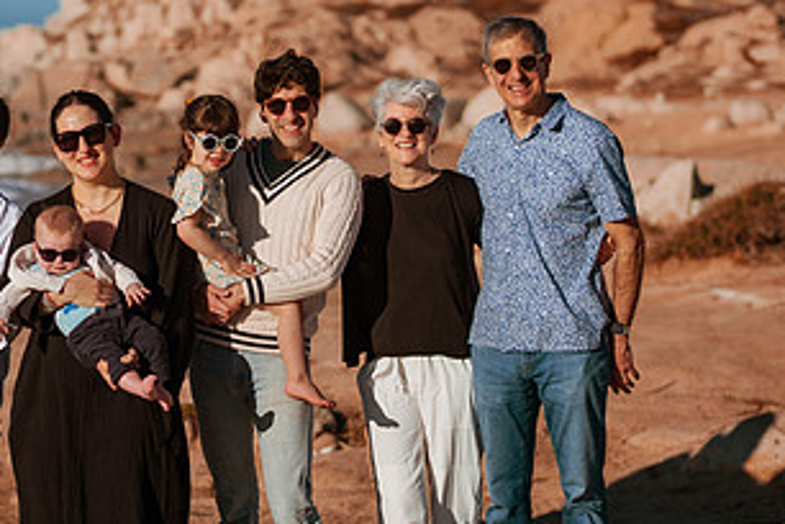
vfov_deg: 12.4
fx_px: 2398
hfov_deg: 18.4
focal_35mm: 110
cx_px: 131
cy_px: 325
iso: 50
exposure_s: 1/8000
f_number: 2.2
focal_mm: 58
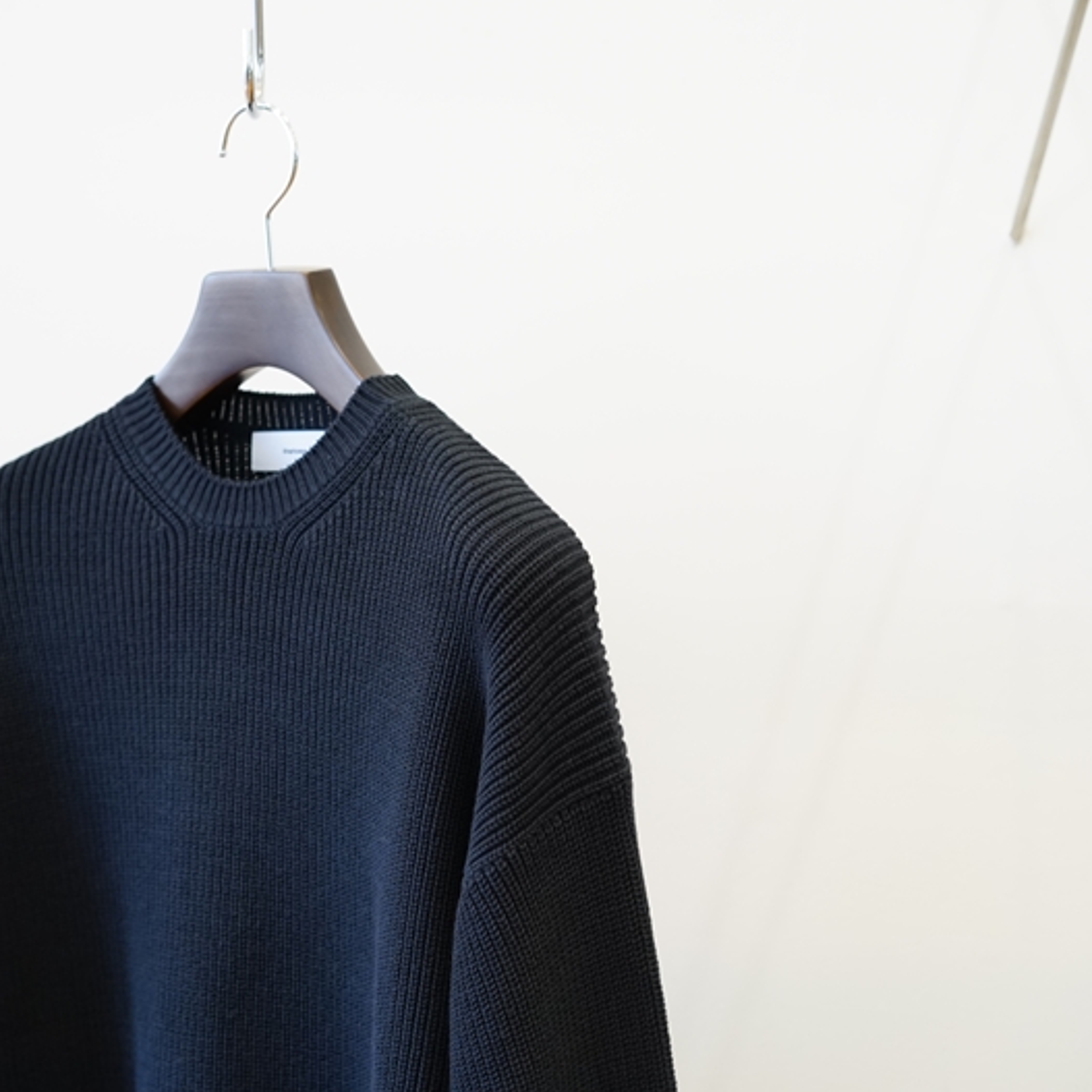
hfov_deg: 24.3
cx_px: 493
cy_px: 546
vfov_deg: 24.3
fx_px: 2534
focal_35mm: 71
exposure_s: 1/60
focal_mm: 55
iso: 1000
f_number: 4
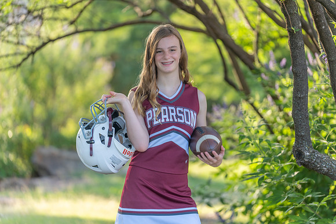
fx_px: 1326
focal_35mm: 142
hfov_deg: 14.4
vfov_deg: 9.7
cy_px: 112
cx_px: 168
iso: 250
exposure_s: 1/320
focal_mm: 142
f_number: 2.8
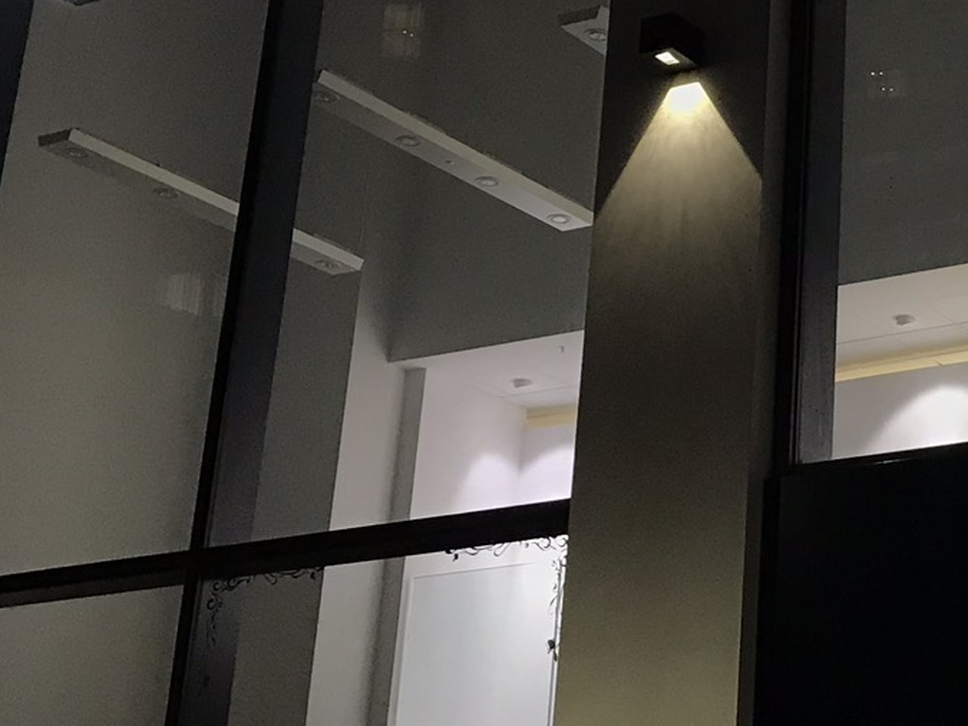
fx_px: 2377
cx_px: 1012
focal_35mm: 85
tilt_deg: +25.7
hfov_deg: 22.0
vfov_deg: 17.0
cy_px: 24
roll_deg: -0.4
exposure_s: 1/25
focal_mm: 3.99
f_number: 1.8
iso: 40
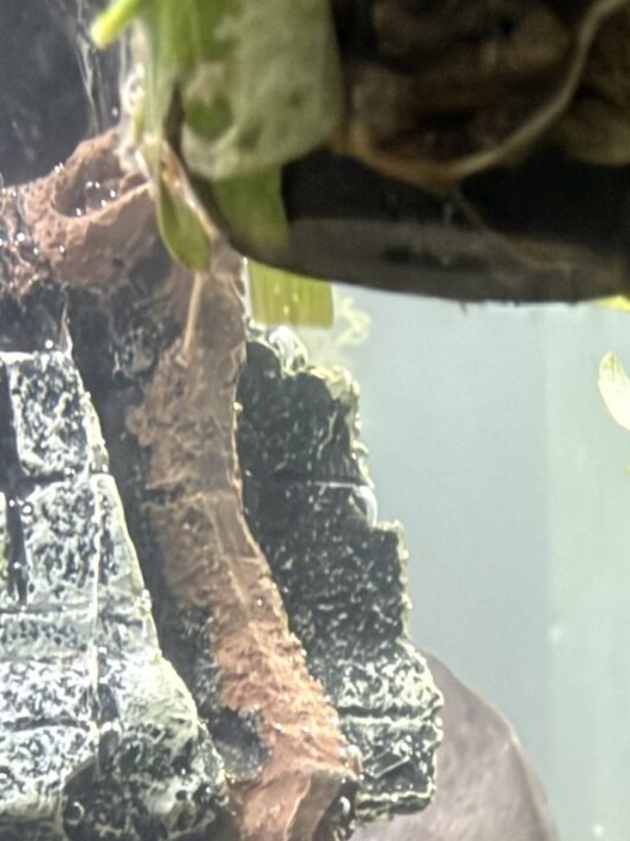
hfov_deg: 16.0
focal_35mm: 91
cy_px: 1291
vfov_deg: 18.8
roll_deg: +0.8
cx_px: 571
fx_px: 2209
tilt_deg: -13.5
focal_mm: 2.22
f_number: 2.2
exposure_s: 1/50
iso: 400
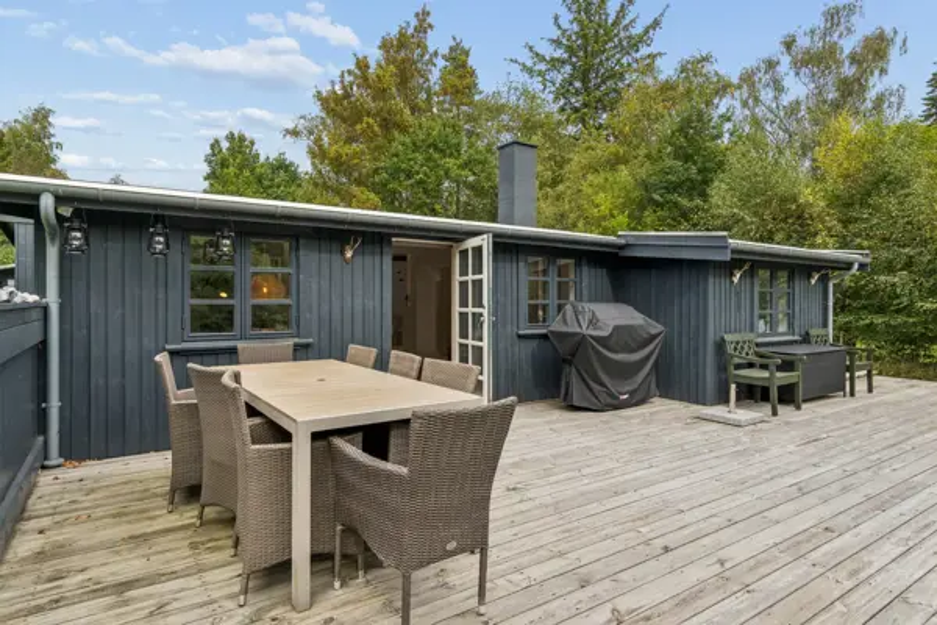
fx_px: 508
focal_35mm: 20
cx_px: 468
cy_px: 312
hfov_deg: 85.4
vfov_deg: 63.2
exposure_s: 1/160
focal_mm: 13
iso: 200
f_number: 8
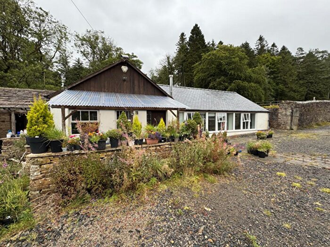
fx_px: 133
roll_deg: +0.7
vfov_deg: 85.7
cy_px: 124
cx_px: 165
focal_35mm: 14
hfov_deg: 102.1
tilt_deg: -2.7
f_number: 2.2
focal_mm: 2.22
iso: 40
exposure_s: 1/110
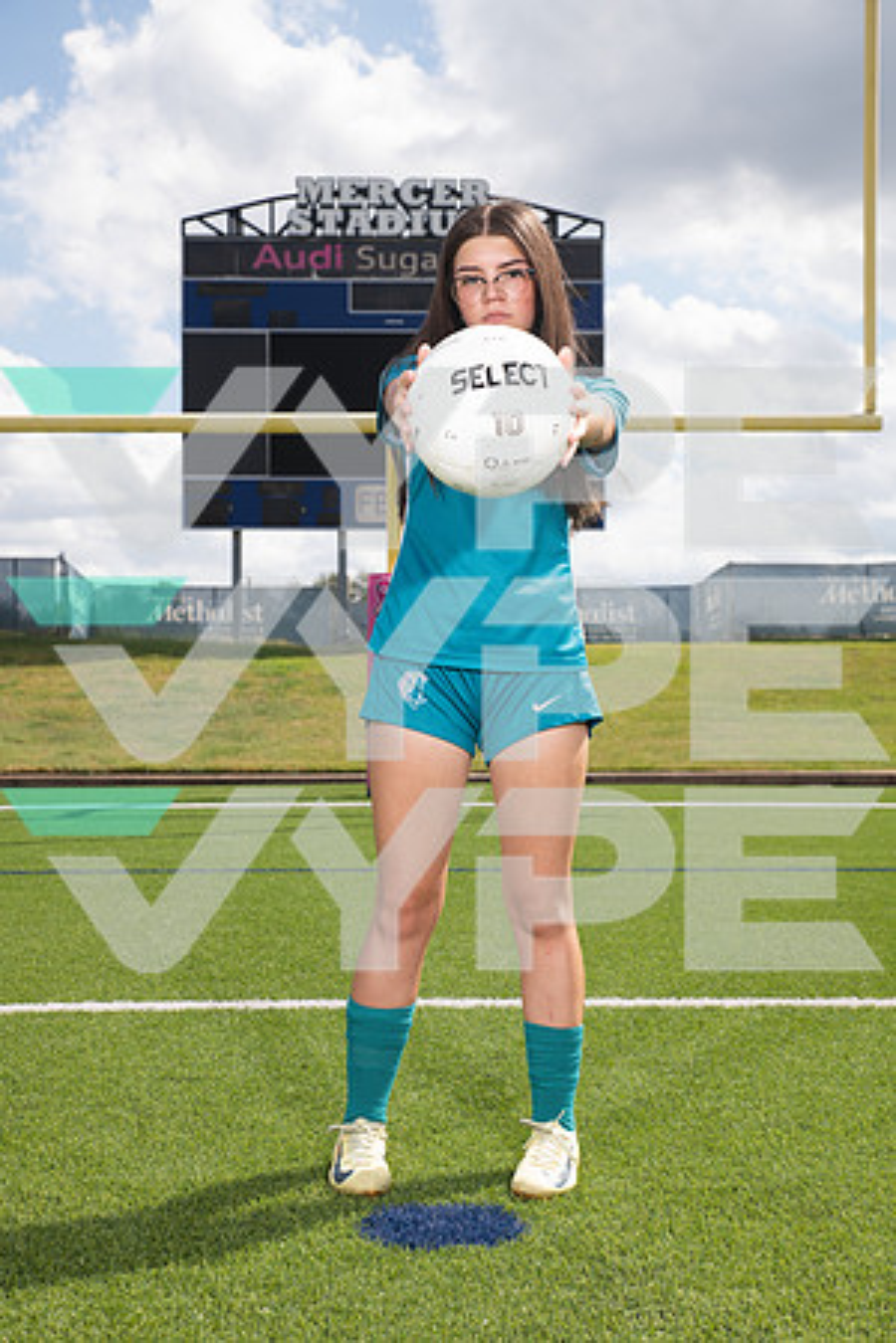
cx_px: 448
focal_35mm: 48
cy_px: 672
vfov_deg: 41.1
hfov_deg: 28.1
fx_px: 1792
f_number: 7.1
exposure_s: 1/400
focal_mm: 48
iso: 125
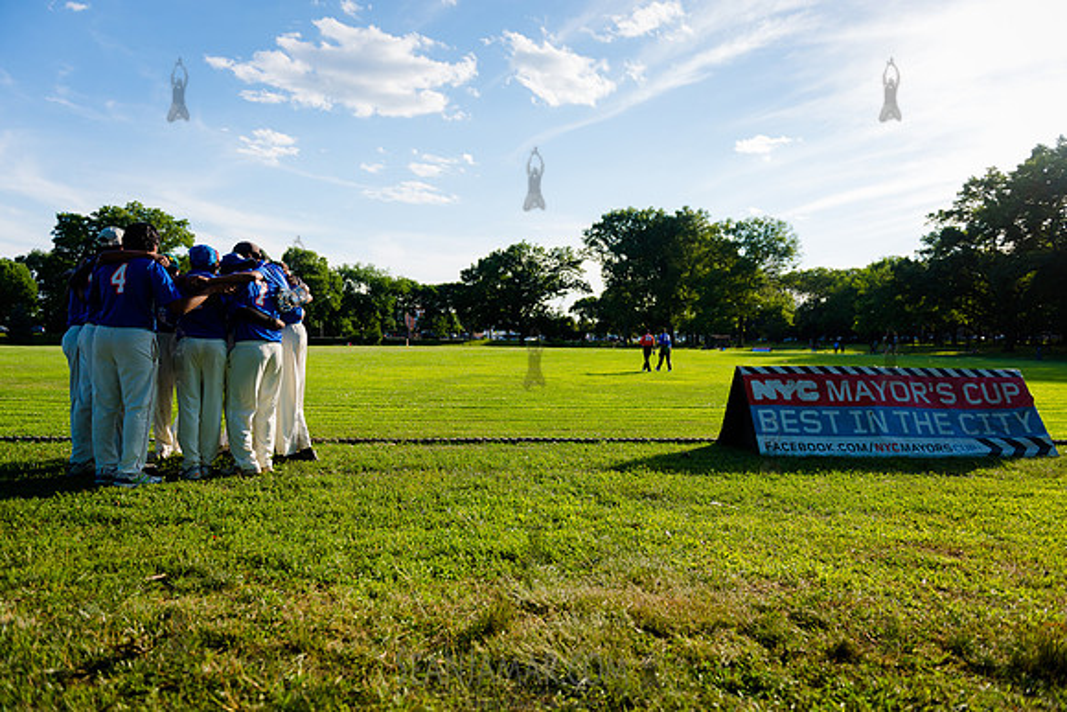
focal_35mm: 24
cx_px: 534
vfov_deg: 53.2
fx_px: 711
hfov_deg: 73.7
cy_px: 356
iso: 200
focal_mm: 24
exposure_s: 1/2000
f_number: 2.8
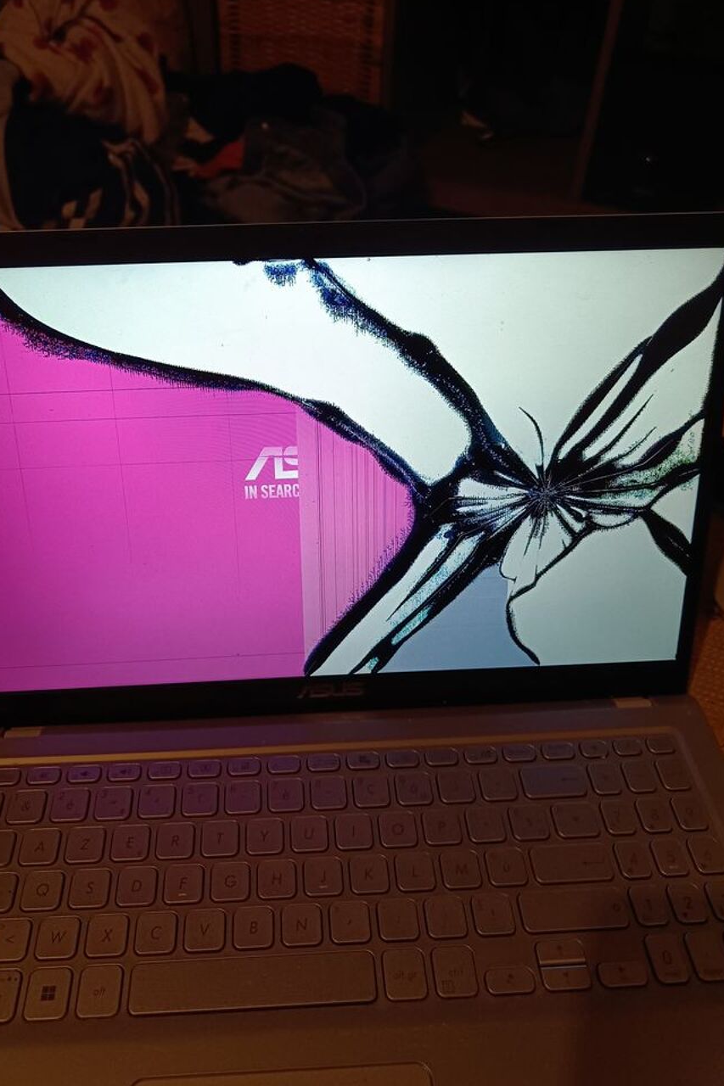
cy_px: 532
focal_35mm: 26
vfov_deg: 69.4
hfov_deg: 49.5
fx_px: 784
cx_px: 323
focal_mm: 5.59
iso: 369
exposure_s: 1/101
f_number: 1.88
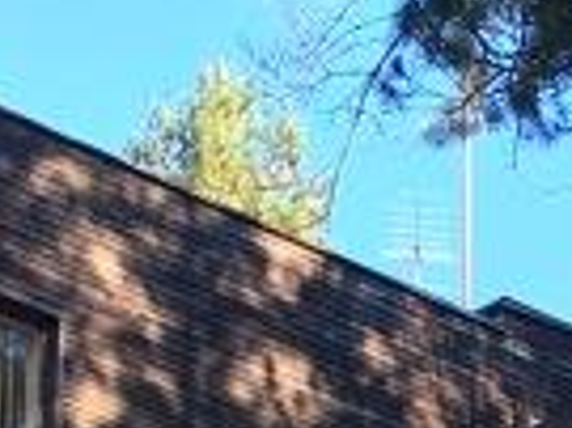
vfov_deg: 6.4
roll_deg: +1.0
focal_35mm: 220
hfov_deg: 9.0
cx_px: 432
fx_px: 3632
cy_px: 1055
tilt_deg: +18.0
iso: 25
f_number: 2.2
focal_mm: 4.15
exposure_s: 1/161
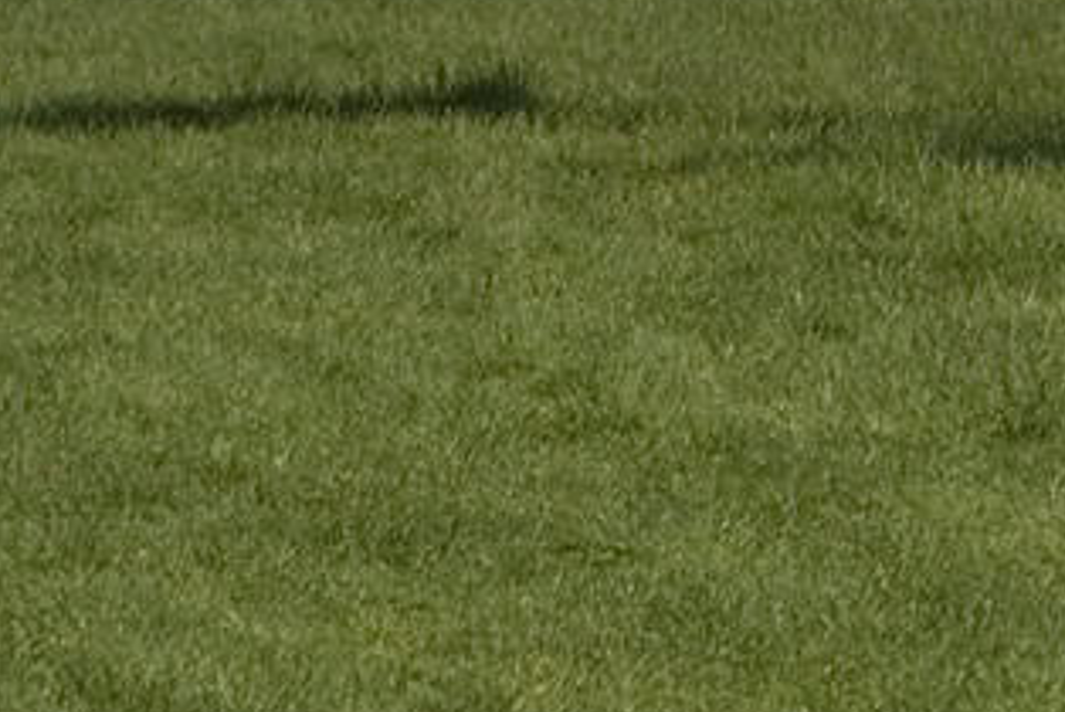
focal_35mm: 733
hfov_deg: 2.8
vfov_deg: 1.9
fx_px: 21704
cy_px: -276
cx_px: 1285
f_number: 10
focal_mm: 150
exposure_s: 1/350
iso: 125
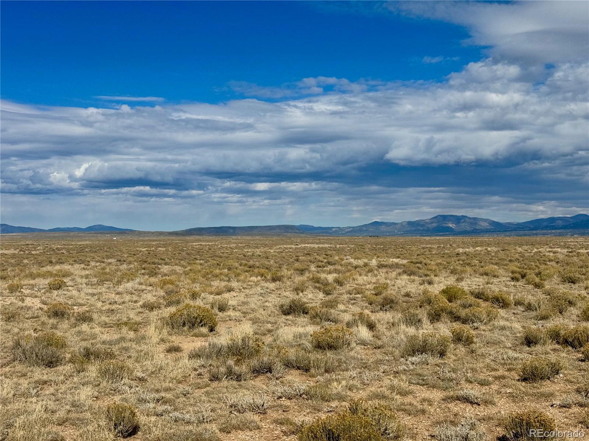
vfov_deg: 30.3
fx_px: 817
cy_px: 220
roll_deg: -0.5
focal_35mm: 48
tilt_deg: +0.8
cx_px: 294
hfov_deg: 39.7
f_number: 1.78
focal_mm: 6.76
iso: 80
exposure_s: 1/12500
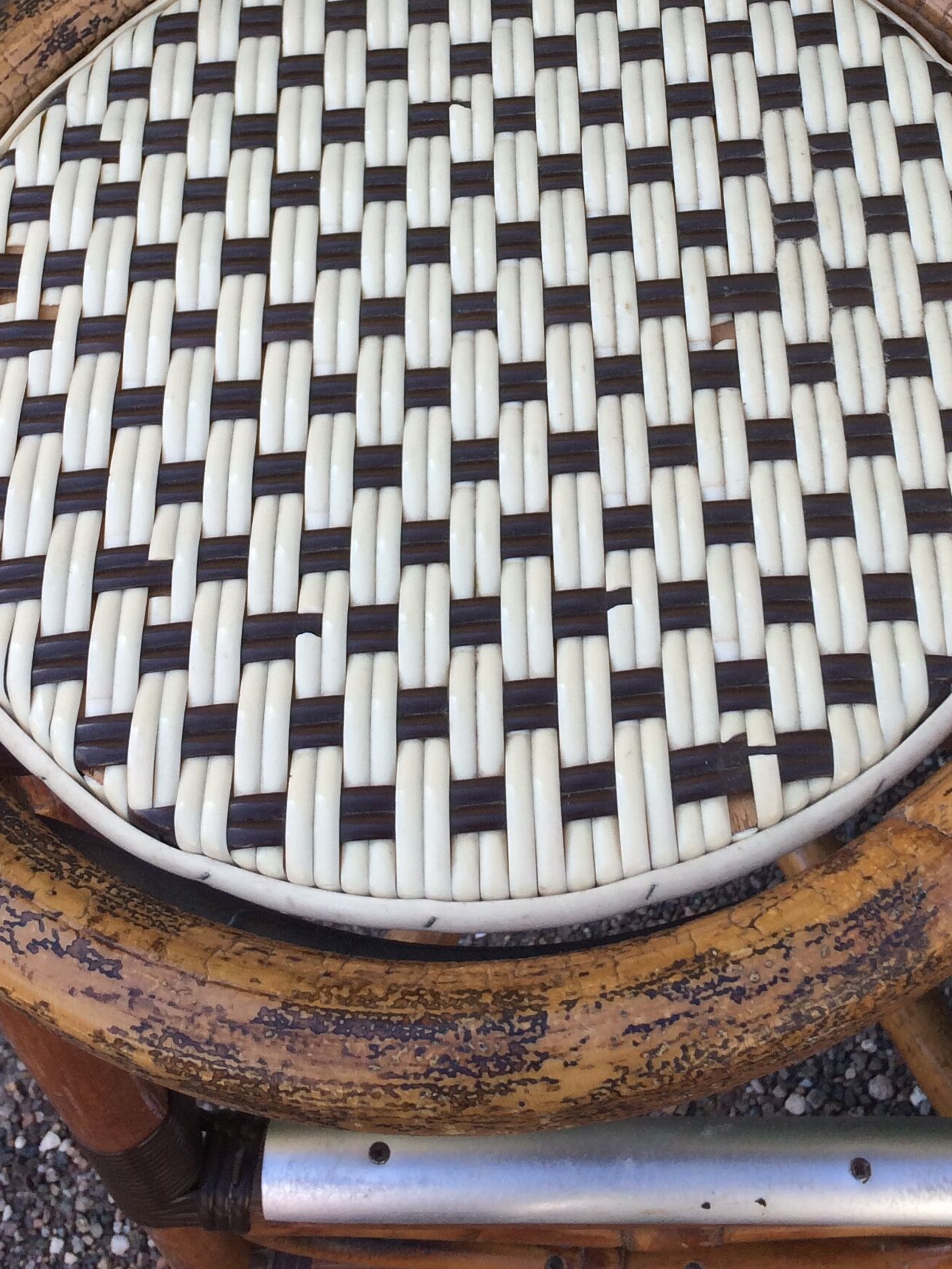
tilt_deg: -53.4
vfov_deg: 33.4
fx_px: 2017
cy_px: 161
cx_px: 568
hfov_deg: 26.5
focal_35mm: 55
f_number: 2.2
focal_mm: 4.15
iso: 32
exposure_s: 1/414
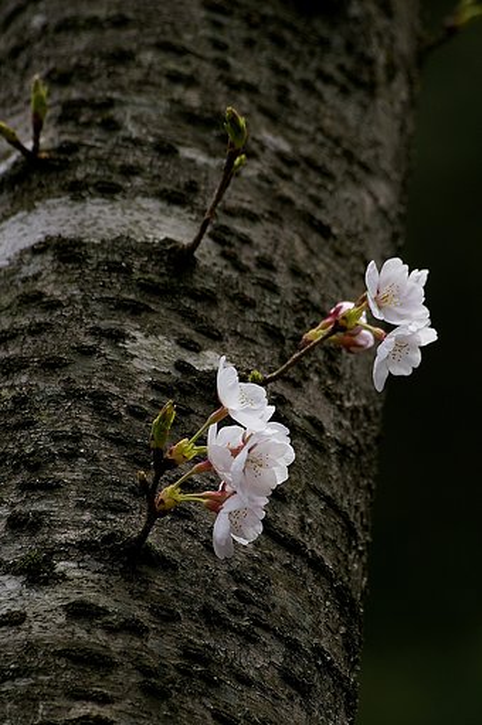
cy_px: 362
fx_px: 5739
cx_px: 241
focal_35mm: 285
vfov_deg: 7.2
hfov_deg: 4.8
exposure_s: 1/400
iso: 200
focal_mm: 190
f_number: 6.3
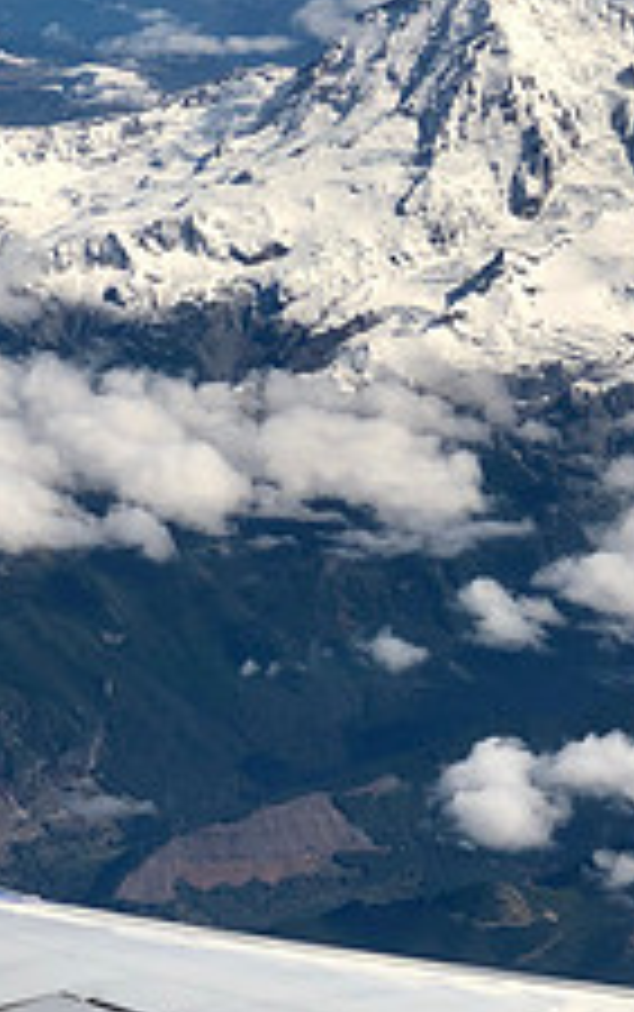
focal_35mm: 110
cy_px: 850
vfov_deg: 18.7
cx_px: 596
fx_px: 3035
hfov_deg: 11.8
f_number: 2.4
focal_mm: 6
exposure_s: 1/1297
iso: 16
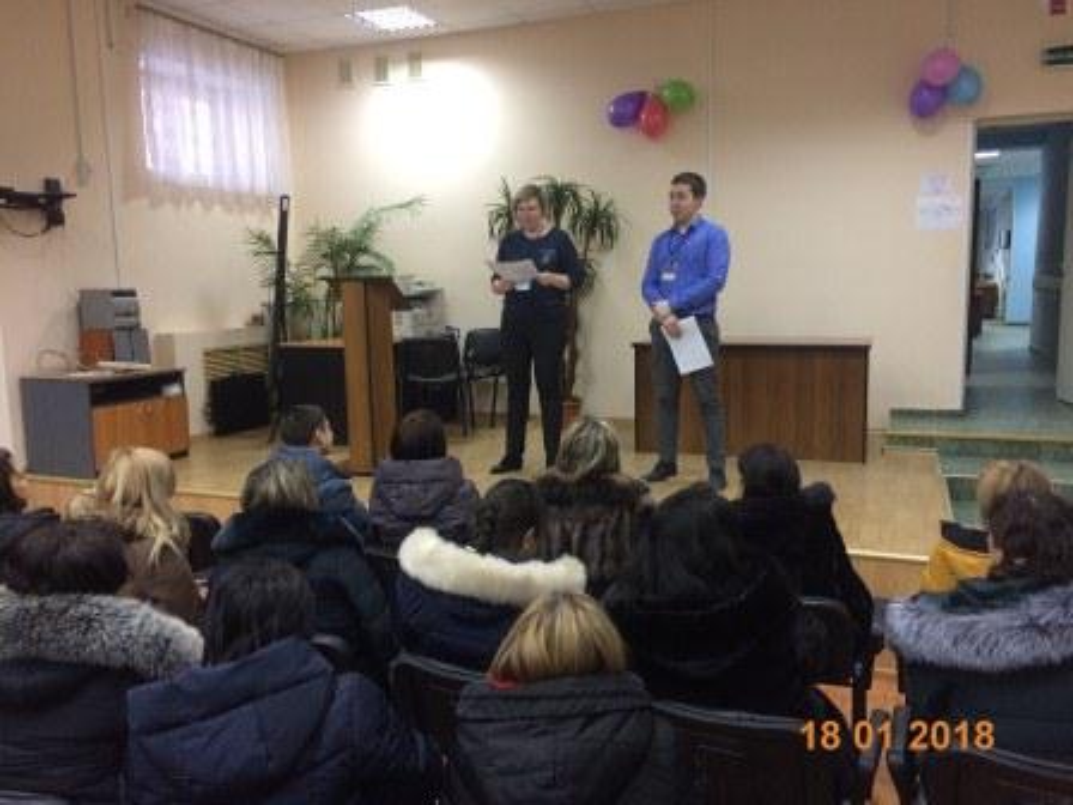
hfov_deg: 61.7
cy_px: 402
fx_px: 899
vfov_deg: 48.2
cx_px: 536
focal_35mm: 29
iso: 200
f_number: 2.2
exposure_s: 1/33
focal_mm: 4.15
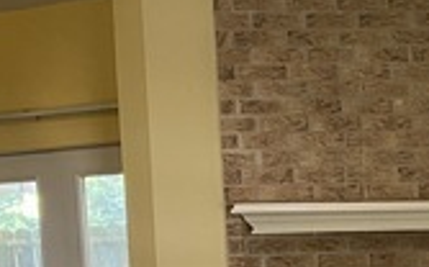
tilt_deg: -4.5
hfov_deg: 16.9
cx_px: 667
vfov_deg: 11.5
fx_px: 1285
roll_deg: +2.2
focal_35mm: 110
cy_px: 365
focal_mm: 4.25
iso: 125
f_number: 1.8
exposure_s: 1/60
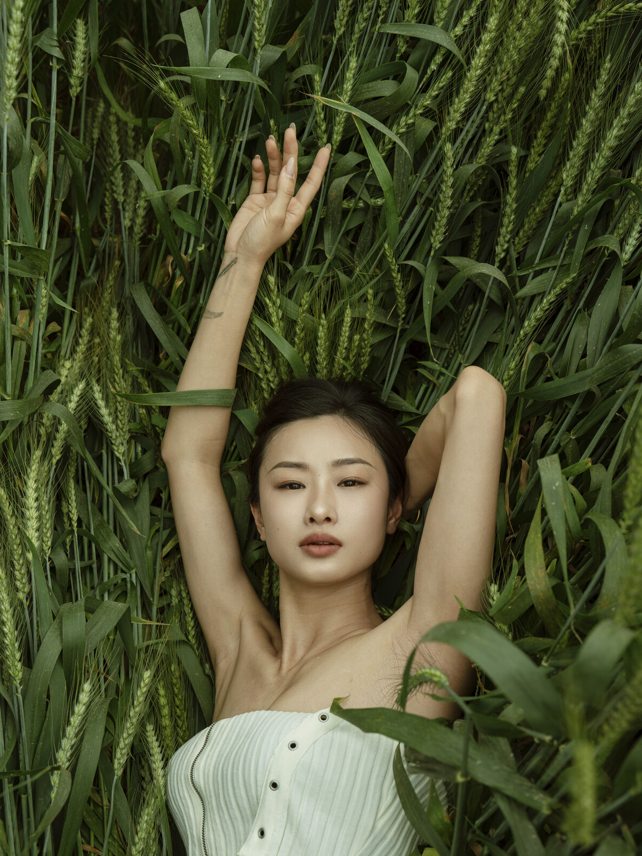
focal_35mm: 38
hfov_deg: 37.7
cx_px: 320
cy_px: 481
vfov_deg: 48.9
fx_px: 940
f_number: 4
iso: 50
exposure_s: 1/250
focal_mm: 35
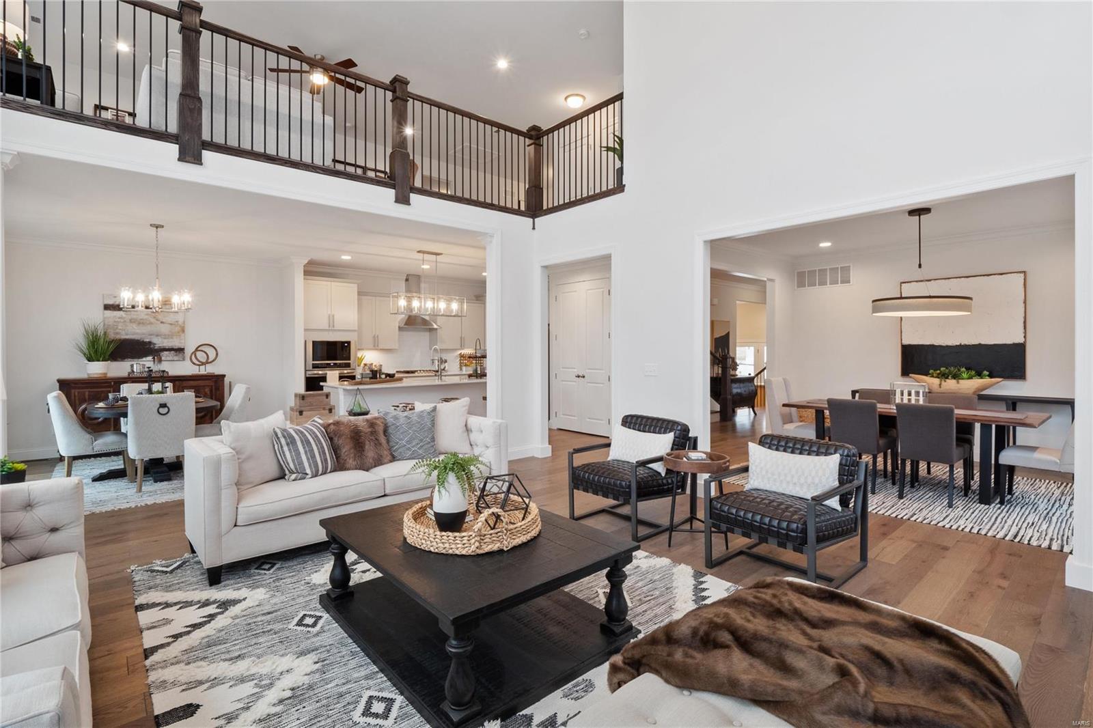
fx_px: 486
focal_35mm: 16
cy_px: 364
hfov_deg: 96.7
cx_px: 546
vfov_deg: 73.7
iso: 400
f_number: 10
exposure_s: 1/2.5
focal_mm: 8
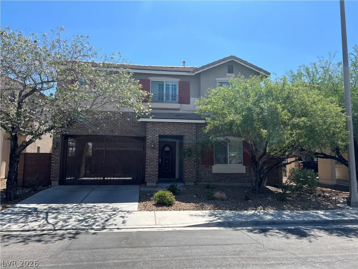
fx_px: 269
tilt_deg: +5.5
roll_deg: -0.2
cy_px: 134
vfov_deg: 53.1
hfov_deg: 67.3
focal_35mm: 26
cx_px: 179
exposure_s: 1/3165
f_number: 1.5
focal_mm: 5.7
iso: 50
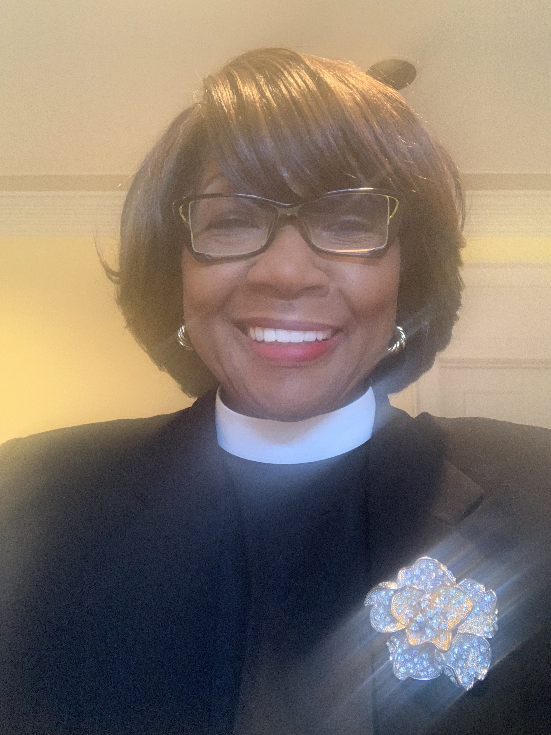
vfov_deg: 56.8
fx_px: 679
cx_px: 276
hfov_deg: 44.2
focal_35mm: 32
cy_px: 368
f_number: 2.2
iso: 400
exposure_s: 1/30
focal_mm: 2.87
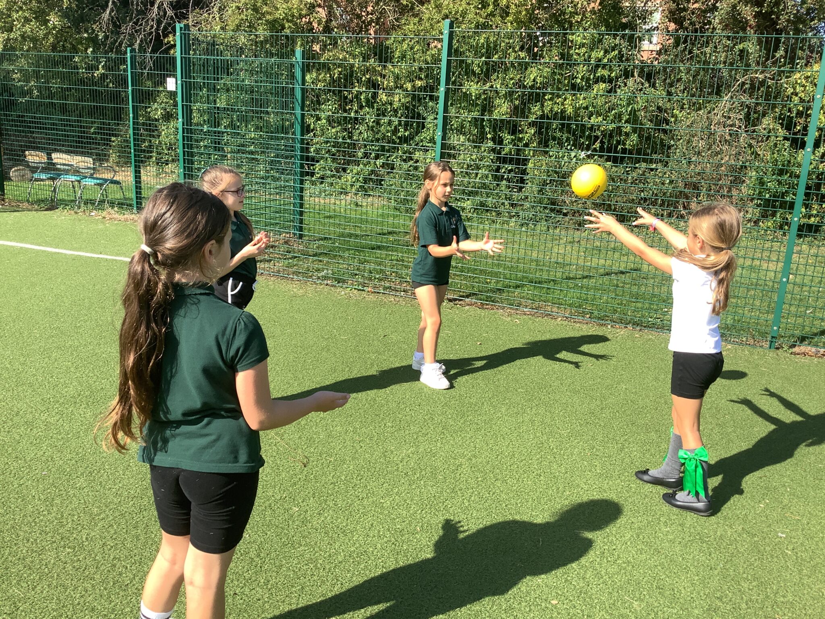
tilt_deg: -15.7
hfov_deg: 58.4
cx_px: 412
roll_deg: -3.4
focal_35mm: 31
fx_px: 739
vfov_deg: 45.4
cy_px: 310
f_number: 2.4
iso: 25
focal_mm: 3.3
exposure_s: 1/532
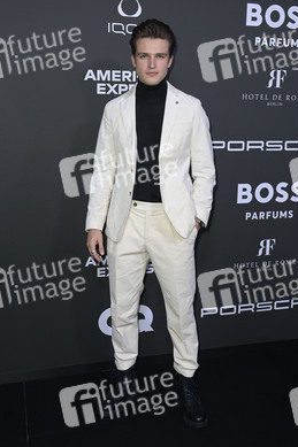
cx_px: 152
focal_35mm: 37
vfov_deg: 51.9
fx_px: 460
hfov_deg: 35.9
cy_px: 228
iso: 1000
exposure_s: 1/250
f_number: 5.6
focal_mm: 36
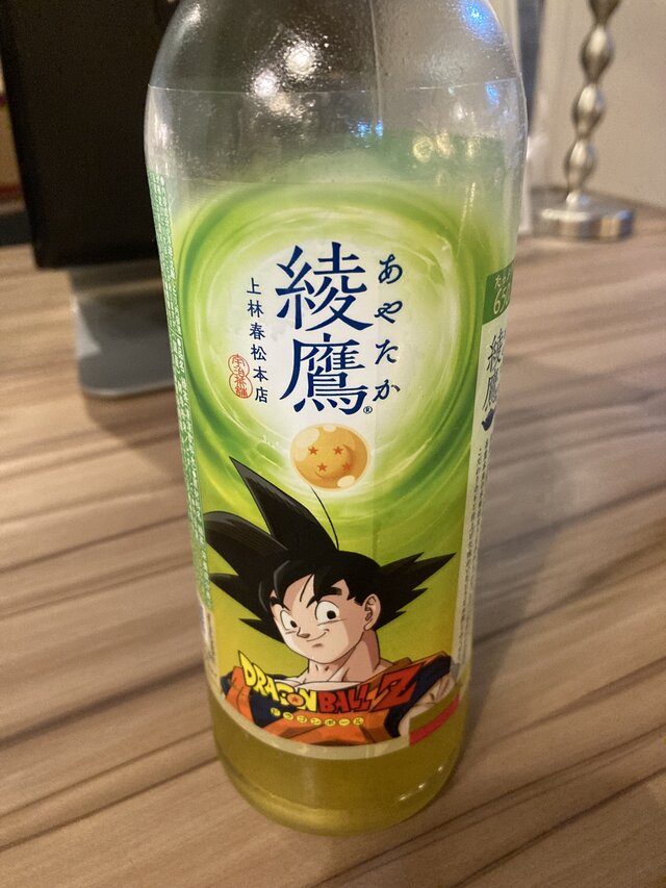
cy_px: 444
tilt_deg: -28.1
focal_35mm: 28
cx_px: 333
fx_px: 718
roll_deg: -1.1
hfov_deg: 49.8
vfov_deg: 63.4
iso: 400
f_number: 1.8
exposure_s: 1/40
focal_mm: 3.99
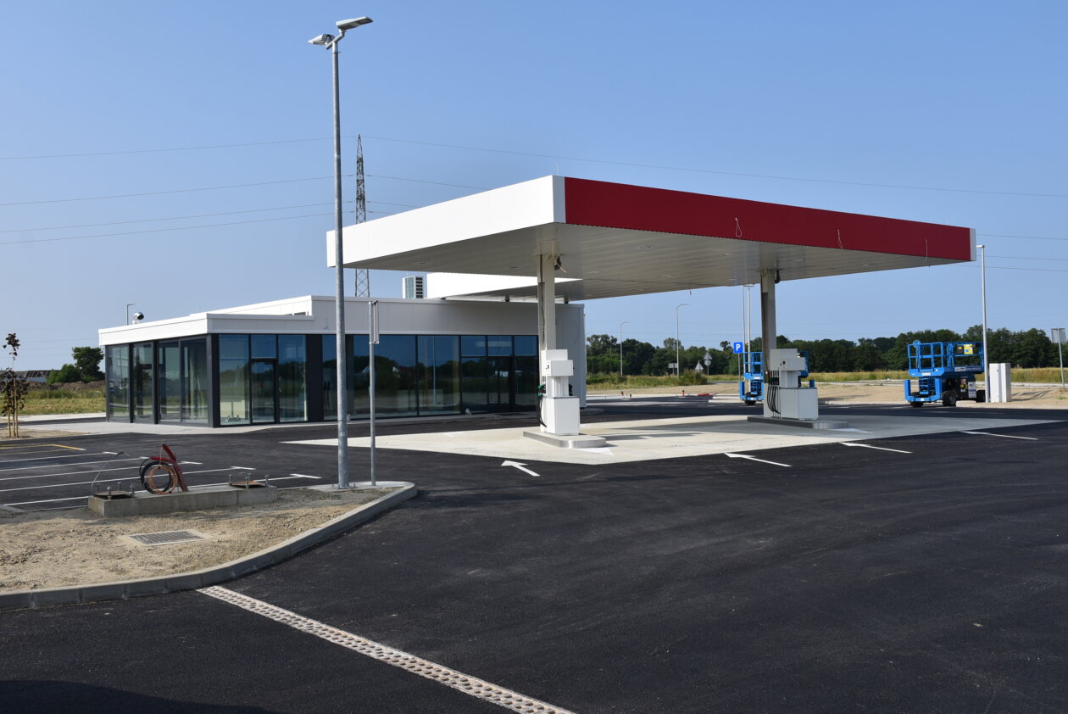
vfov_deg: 36.9
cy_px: 357
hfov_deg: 53.1
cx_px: 534
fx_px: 1069
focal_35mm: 36
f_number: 9
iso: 100
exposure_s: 1/320
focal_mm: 24
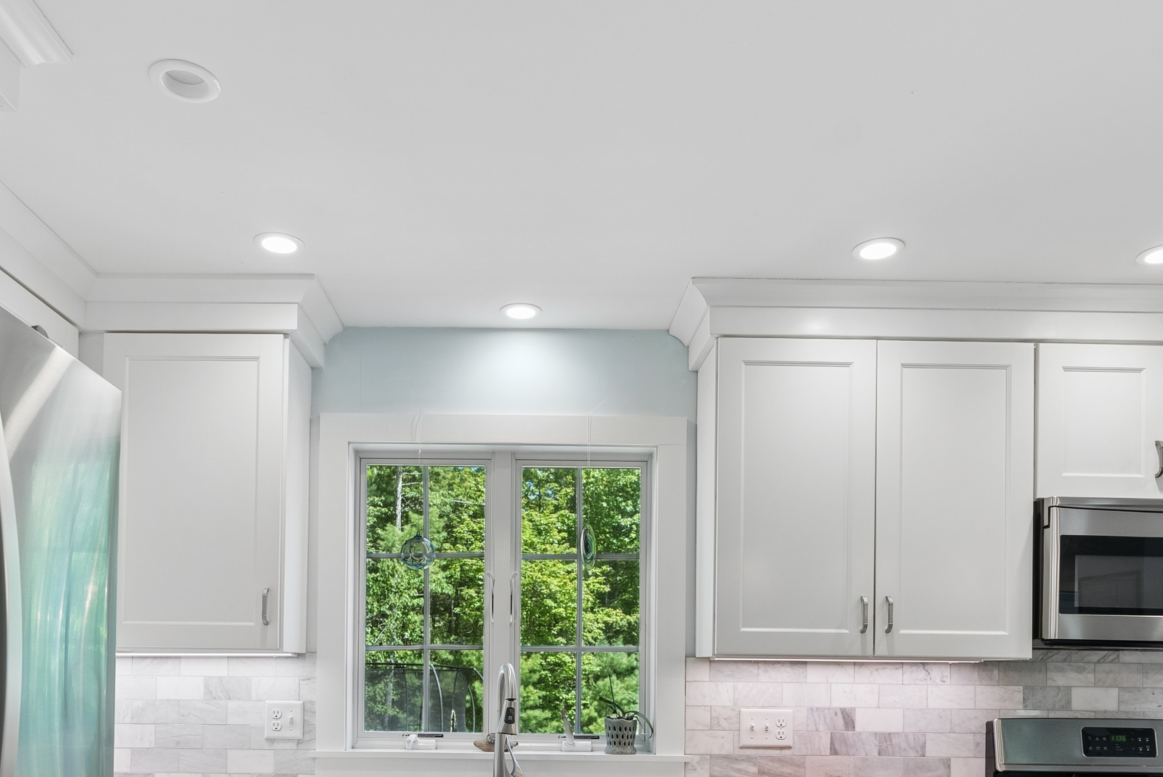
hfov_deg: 63.5
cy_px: 656
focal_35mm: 29
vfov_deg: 42.3
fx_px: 937
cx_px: 529
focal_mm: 16
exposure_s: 1/25
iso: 320
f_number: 7.1
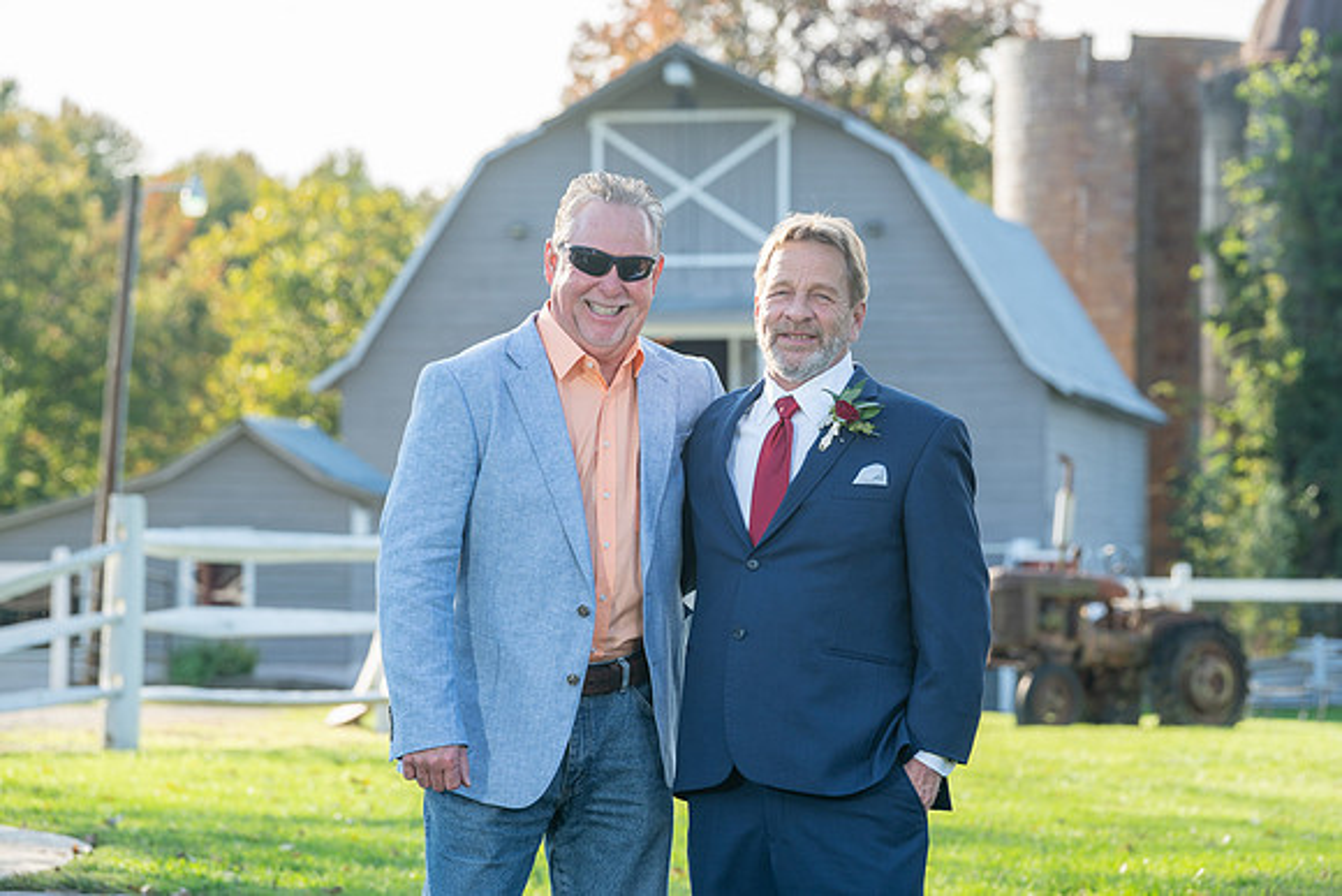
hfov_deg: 14.3
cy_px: 414
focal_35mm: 143
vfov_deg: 9.6
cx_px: 687
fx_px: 5346
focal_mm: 130
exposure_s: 1/200
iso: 200
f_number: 5.6
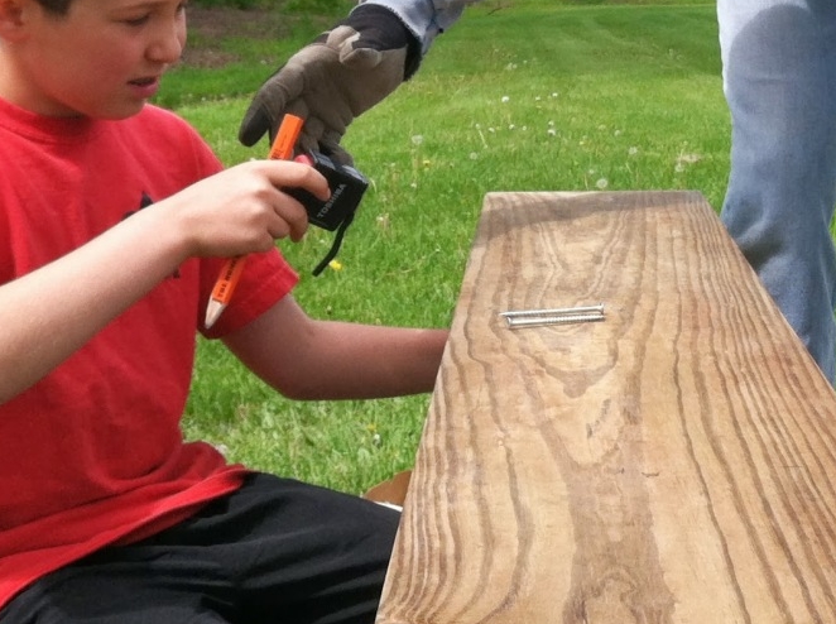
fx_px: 2049
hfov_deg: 22.9
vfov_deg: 16.7
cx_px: 600
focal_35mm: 85
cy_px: -102
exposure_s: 1/600
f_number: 2.8
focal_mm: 3.85
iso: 80
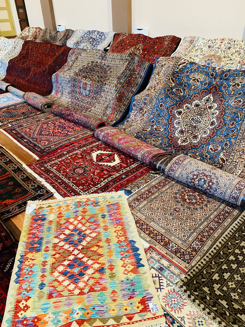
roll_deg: +1.5
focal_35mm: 26
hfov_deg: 53.1
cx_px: 122
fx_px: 245
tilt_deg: -31.0
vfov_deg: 67.3
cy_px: 164
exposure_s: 1/33
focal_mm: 4.25
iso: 400
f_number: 1.8
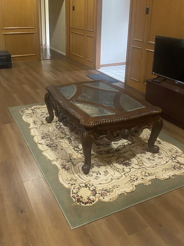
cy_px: 82
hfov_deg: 40.6
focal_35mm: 35
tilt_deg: -16.6
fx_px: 248
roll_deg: +0.5
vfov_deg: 51.6
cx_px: 77
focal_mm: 4.25
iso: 640
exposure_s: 1/30
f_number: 1.8
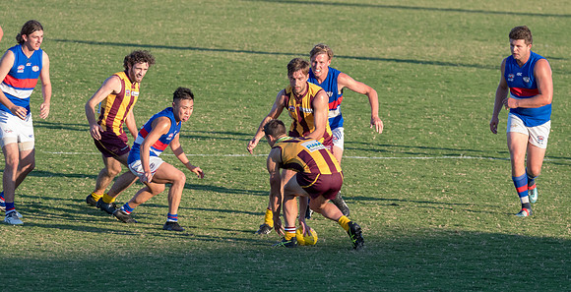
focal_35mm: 449
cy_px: 102
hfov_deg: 4.9
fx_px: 6660
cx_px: 286
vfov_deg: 2.5
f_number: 7.1
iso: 800
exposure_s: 1/640
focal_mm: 280
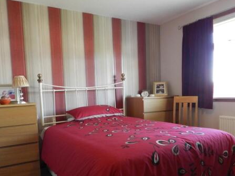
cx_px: 111
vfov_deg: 46.4
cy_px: 108
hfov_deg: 59.9
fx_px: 204
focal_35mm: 30
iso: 400
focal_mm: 4
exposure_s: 1/20
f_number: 3.4
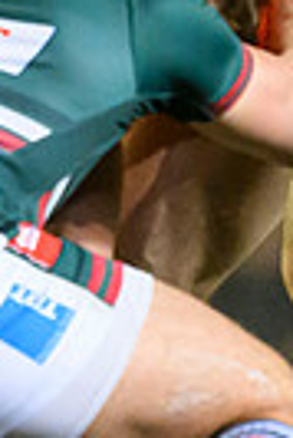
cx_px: -175
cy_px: 247
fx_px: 41872
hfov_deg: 0.4
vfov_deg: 0.6
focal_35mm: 3439
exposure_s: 1/1000
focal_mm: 560
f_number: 4
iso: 8000
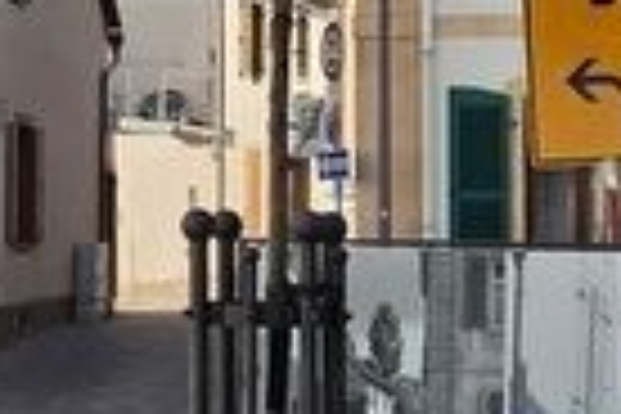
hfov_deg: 14.4
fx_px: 2398
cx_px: -99
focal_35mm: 139
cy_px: 153
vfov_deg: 9.9
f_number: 1.8
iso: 80
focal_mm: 5.4
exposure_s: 1/4364
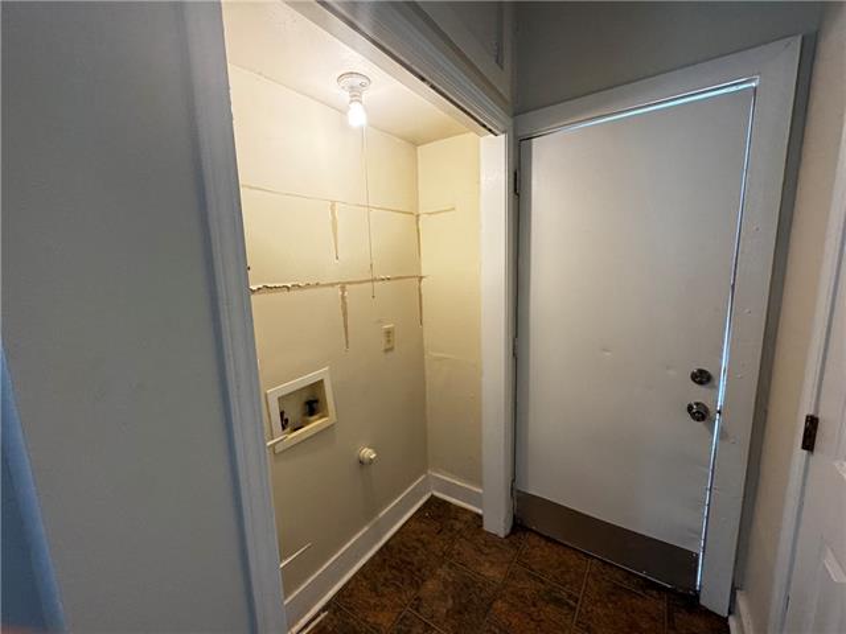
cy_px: 317
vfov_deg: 85.7
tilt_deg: -8.4
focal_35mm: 14
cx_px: 423
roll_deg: +1.6
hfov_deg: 102.1
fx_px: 342
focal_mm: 2.22
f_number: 2.2
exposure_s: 1/120
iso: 320
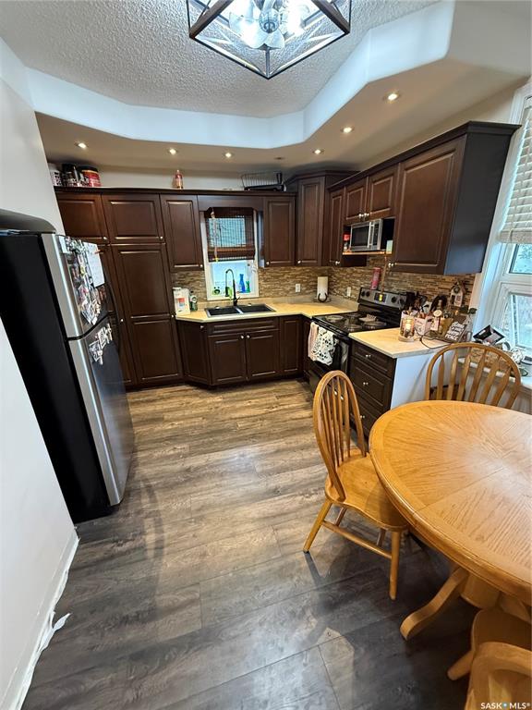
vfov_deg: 102.1
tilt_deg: -19.7
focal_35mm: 14
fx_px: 287
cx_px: 266
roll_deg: +1.8
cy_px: 355
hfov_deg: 85.7
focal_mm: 2.22
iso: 640
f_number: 2.2
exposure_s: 1/60
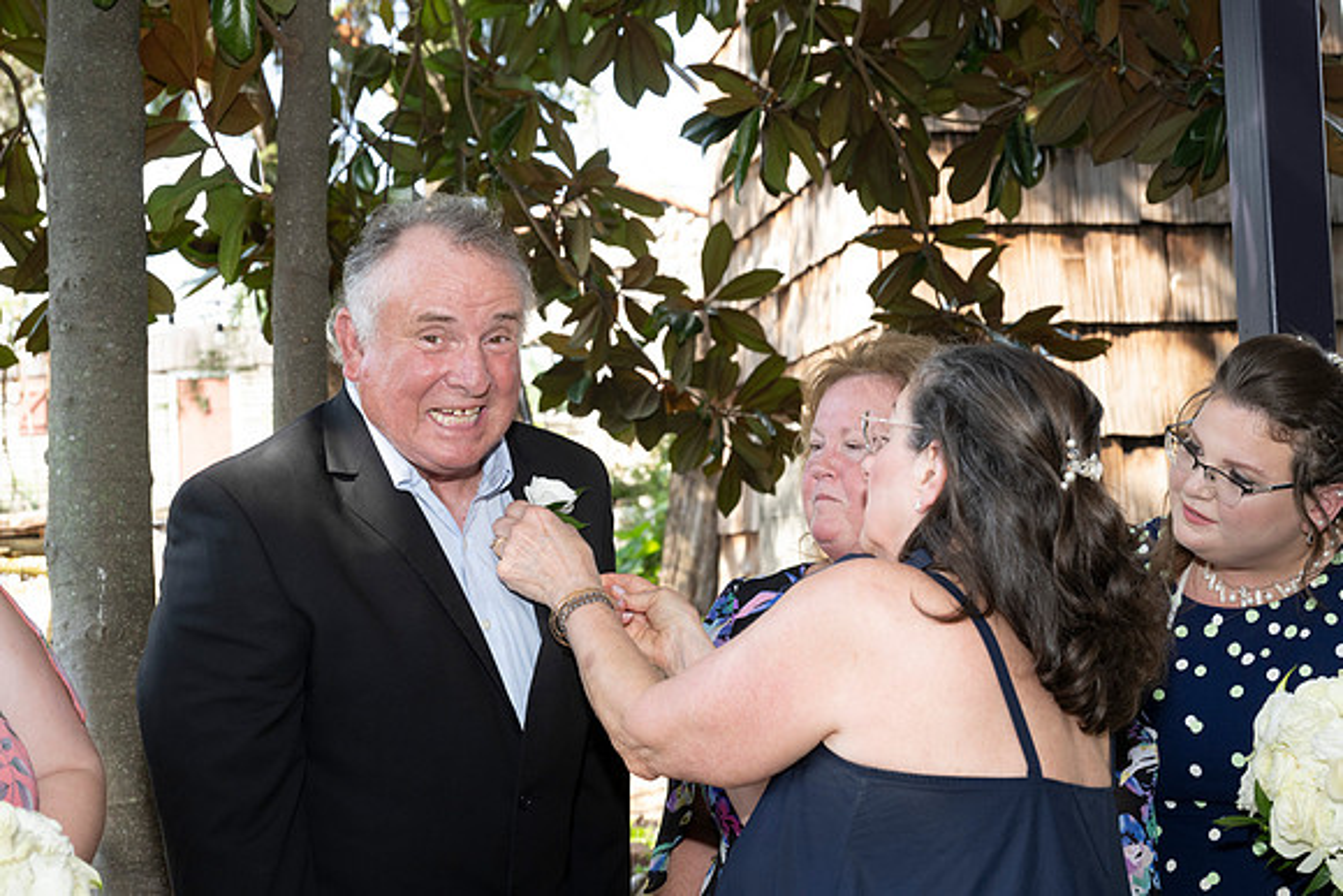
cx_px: 672
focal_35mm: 48
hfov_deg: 41.1
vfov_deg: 28.1
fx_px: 1791
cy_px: 448
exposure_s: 1/160
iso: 400
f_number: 6.3
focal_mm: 48
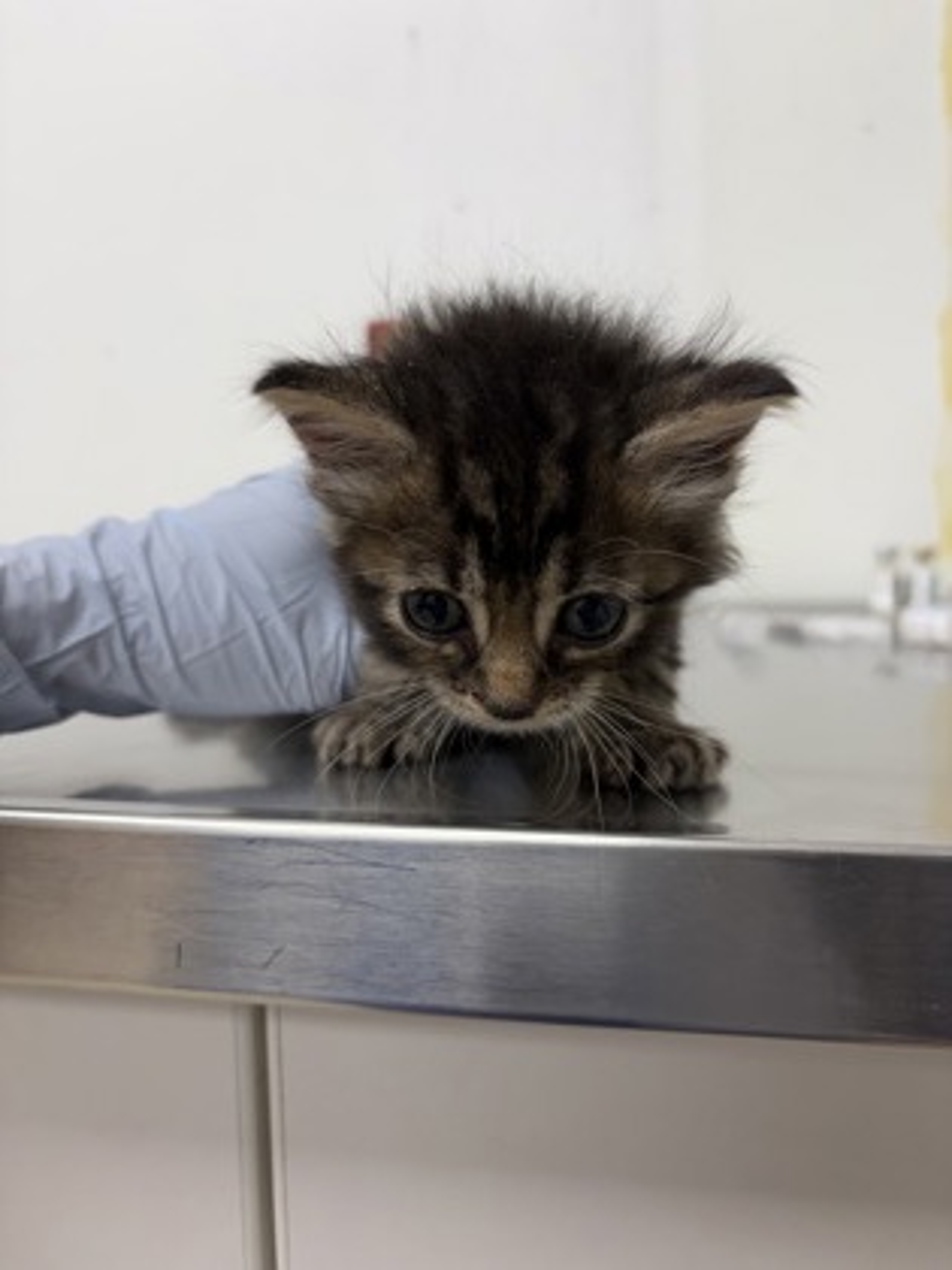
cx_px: 476
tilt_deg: -5.3
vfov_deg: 67.3
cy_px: 635
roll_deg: +2.2
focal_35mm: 26
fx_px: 953
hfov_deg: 53.1
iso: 125
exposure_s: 1/120
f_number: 1.6
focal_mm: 5.96
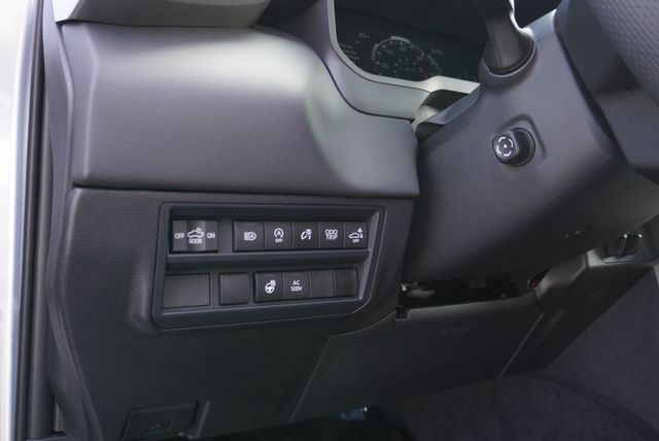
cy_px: 220
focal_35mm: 34
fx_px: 632
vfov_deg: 38.4
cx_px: 330
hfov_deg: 55.1
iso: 800
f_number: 4
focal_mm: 23
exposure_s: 1/160
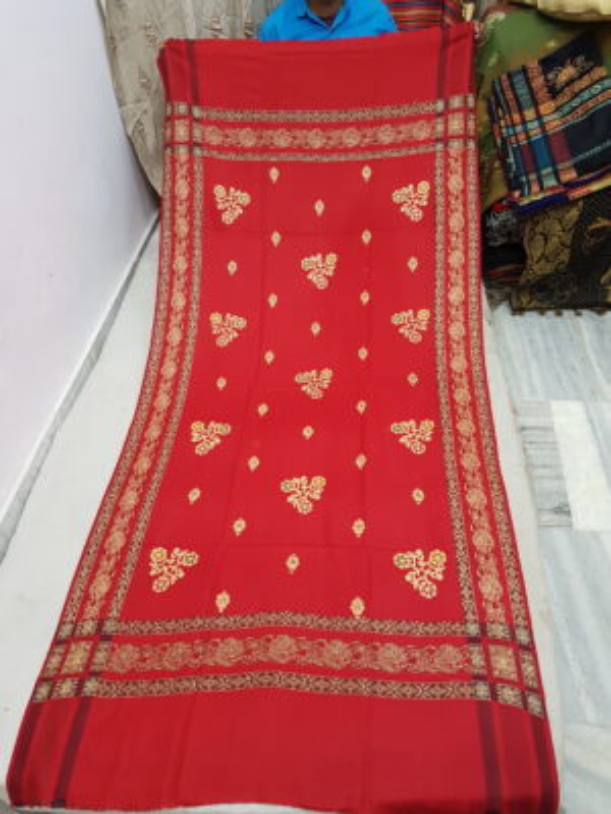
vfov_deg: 67.3
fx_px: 612
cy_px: 407
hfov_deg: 53.1
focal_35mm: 26
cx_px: 306
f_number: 1.7
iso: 160
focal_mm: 4.2
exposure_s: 1/25
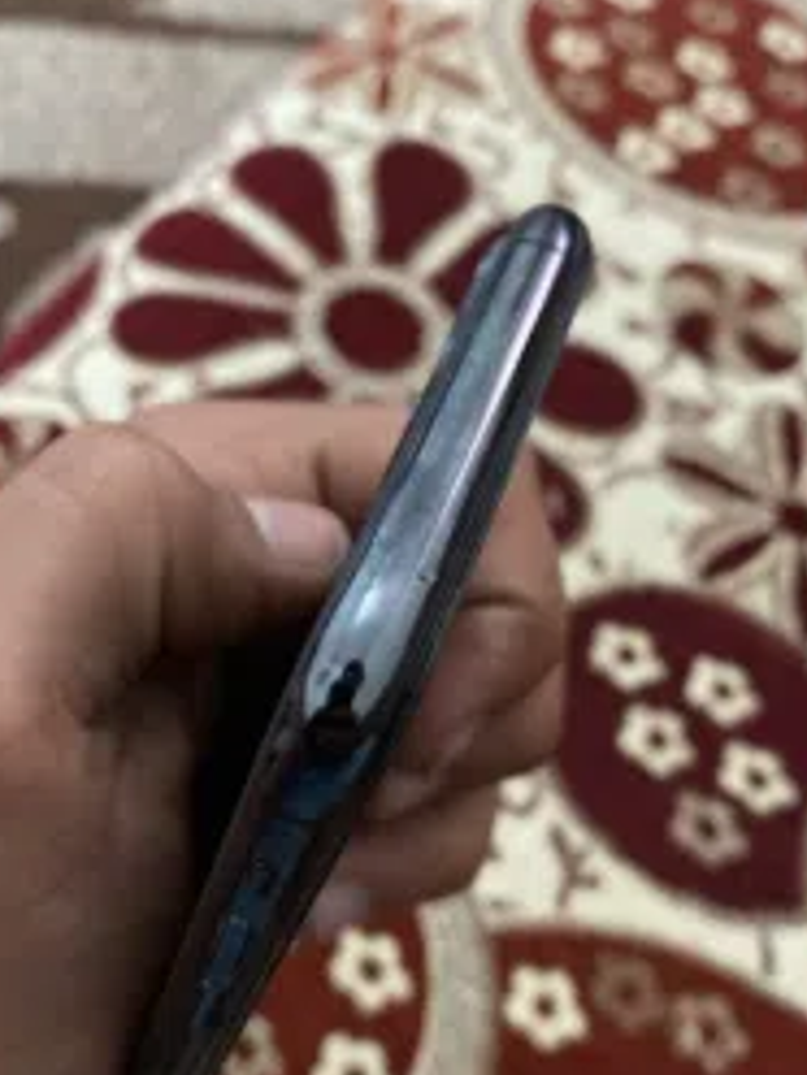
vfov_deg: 44.8
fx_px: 1306
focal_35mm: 42
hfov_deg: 34.3
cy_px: 542
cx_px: 412
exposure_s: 1/33
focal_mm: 4.25
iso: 500
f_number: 1.8
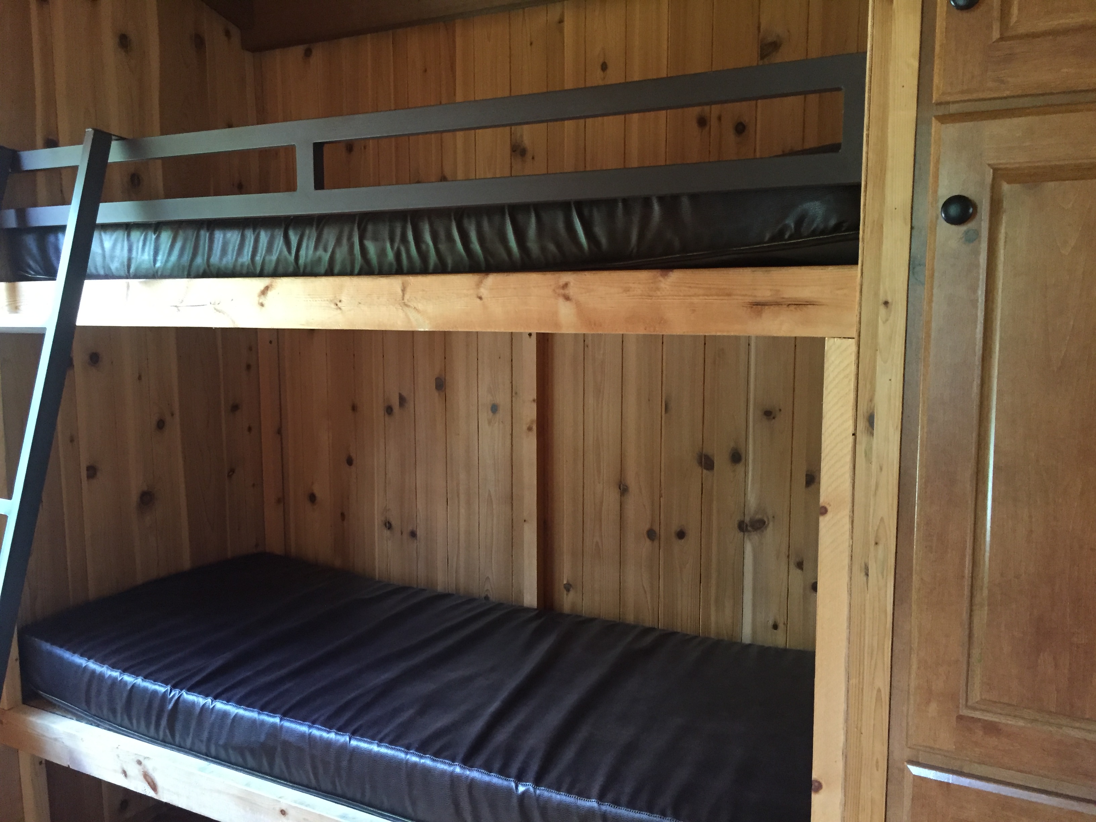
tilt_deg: -6.8
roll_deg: +0.4
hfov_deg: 61.7
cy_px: 411
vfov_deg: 48.2
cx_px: 548
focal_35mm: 29
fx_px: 918
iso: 250
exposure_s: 1/24
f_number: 2.2
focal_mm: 4.15
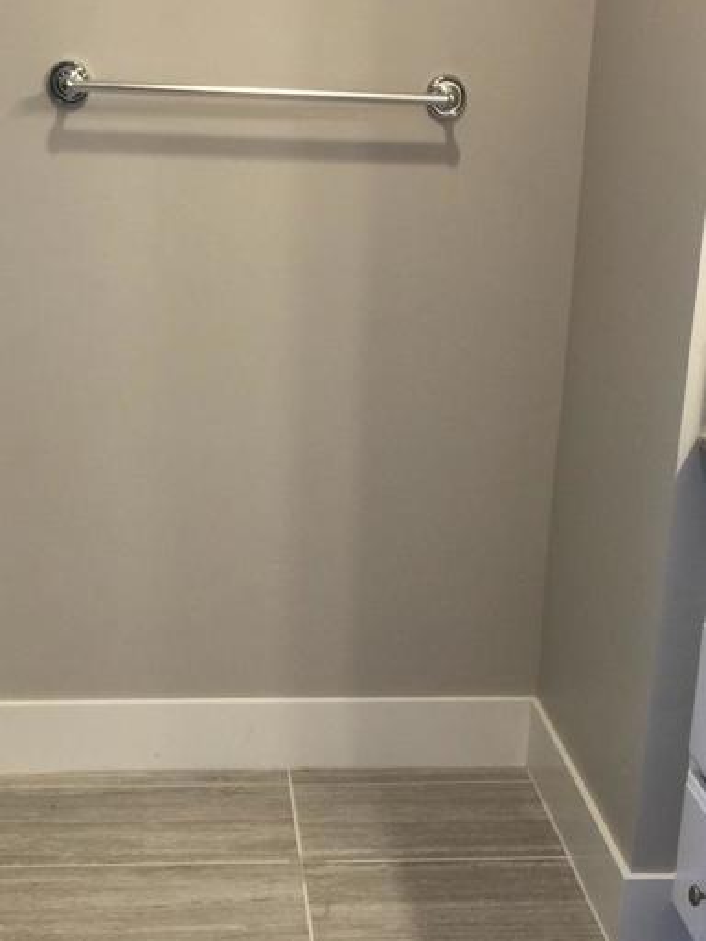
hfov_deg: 25.2
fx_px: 1577
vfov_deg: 32.8
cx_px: 353
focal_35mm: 58
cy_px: 675
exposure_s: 1/15
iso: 32
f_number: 2.2
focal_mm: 4.15
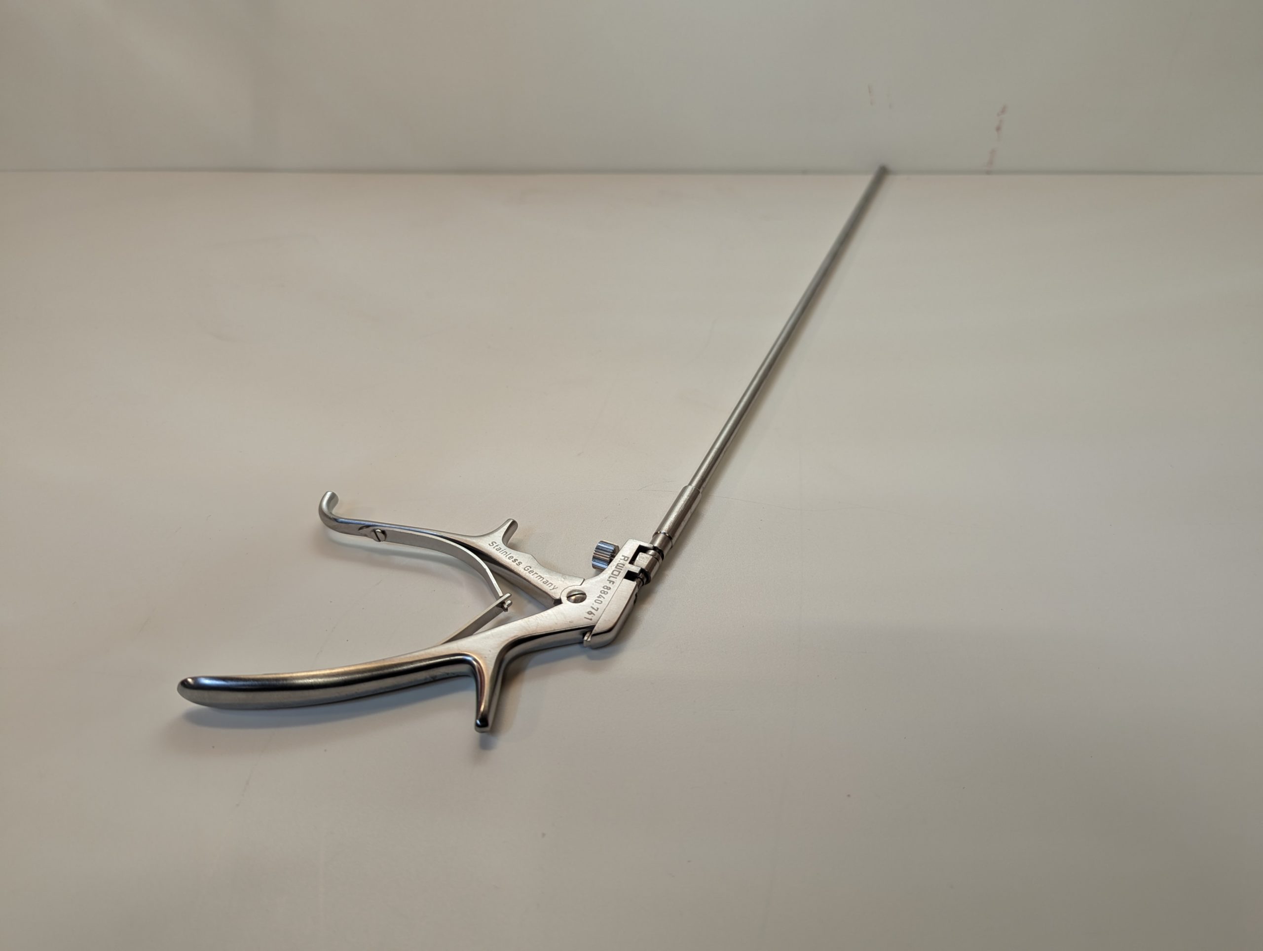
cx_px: 632
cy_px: 476
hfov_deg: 71.5
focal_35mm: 24
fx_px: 877
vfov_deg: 56.9
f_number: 1.85
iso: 109
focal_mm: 6.81
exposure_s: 1/100
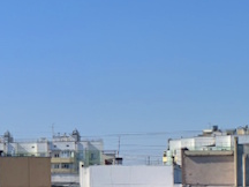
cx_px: -299
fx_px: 842
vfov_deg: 12.6
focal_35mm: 117
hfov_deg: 13.5
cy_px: 164
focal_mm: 6.54
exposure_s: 1/3968
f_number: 1.57
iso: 72
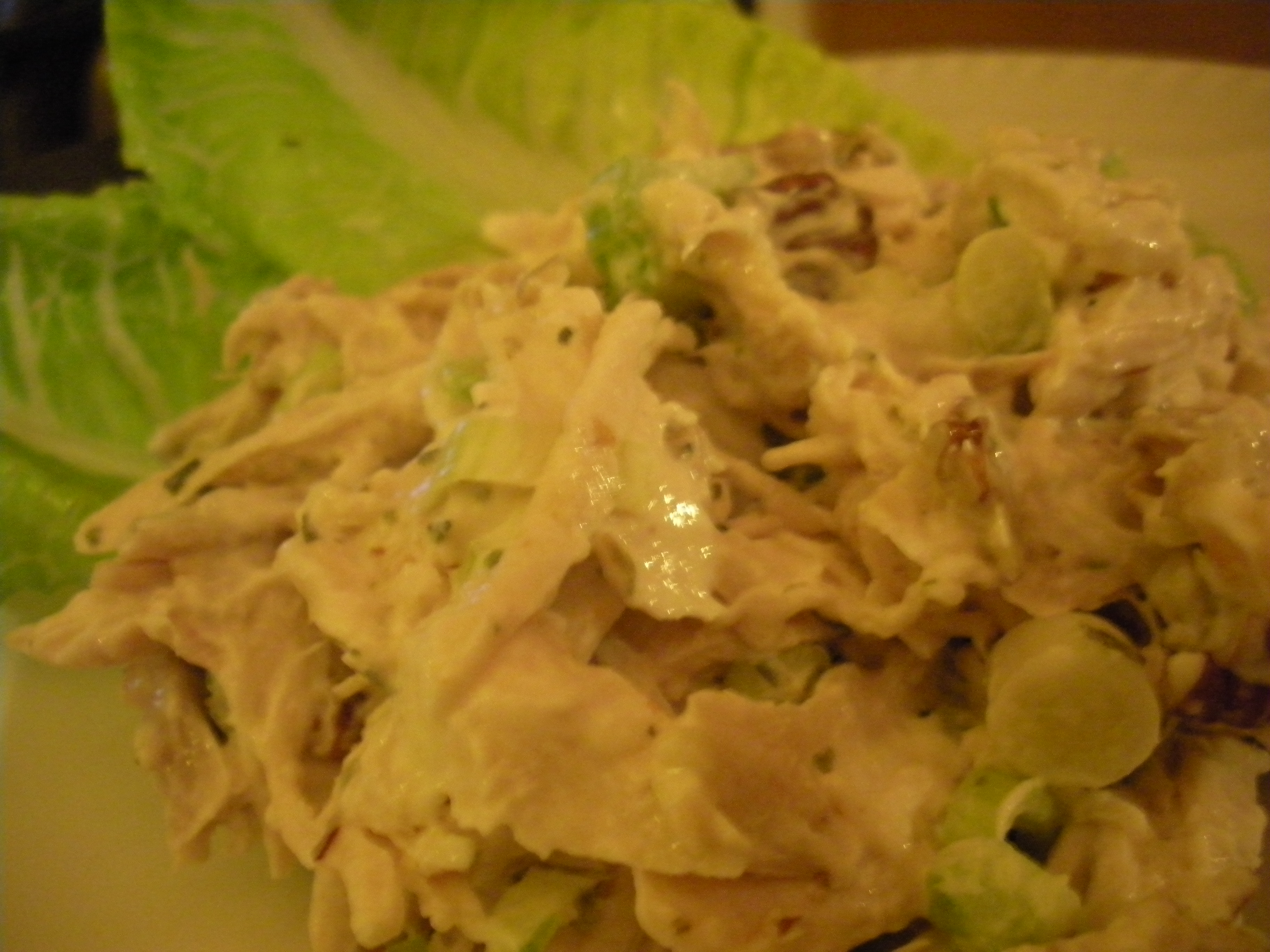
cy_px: 476
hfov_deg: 52.6
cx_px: 635
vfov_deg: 40.7
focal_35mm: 35
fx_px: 1284
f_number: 3.5
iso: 800
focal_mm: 6.3
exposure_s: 1/3.3
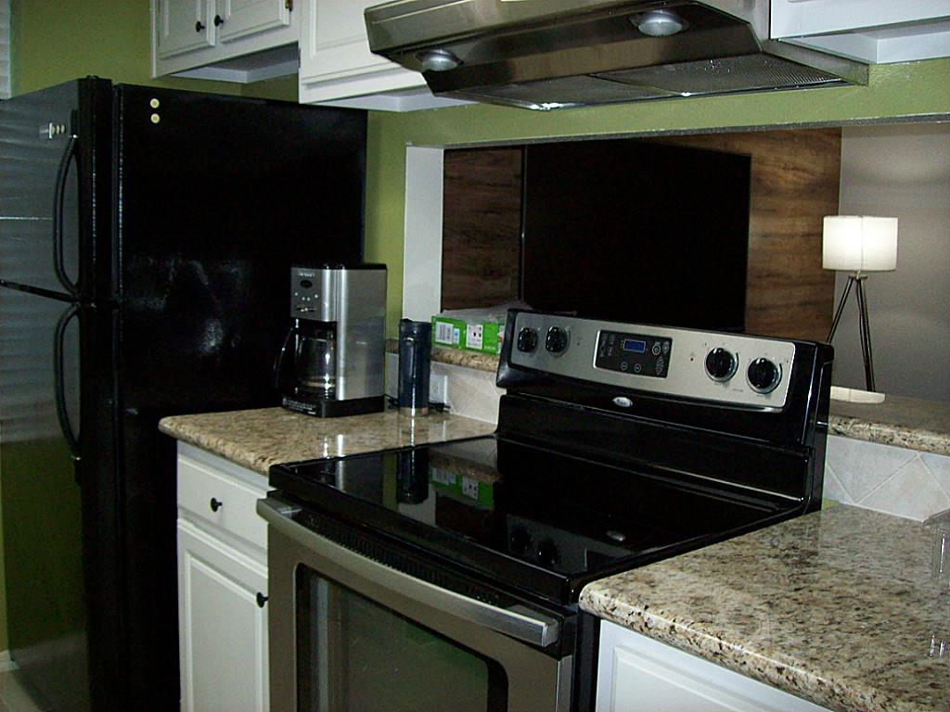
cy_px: 356
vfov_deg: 39.7
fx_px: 988
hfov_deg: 51.4
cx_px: 475
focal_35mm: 36
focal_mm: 6
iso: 200
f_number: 2.7
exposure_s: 1/64
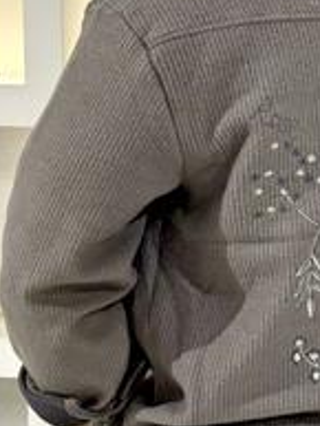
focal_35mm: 116
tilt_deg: -5.6
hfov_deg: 12.6
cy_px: 172
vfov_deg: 16.9
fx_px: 1428
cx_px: 311
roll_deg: -0.5
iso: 125
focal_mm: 6.76
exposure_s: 1/100
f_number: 1.78
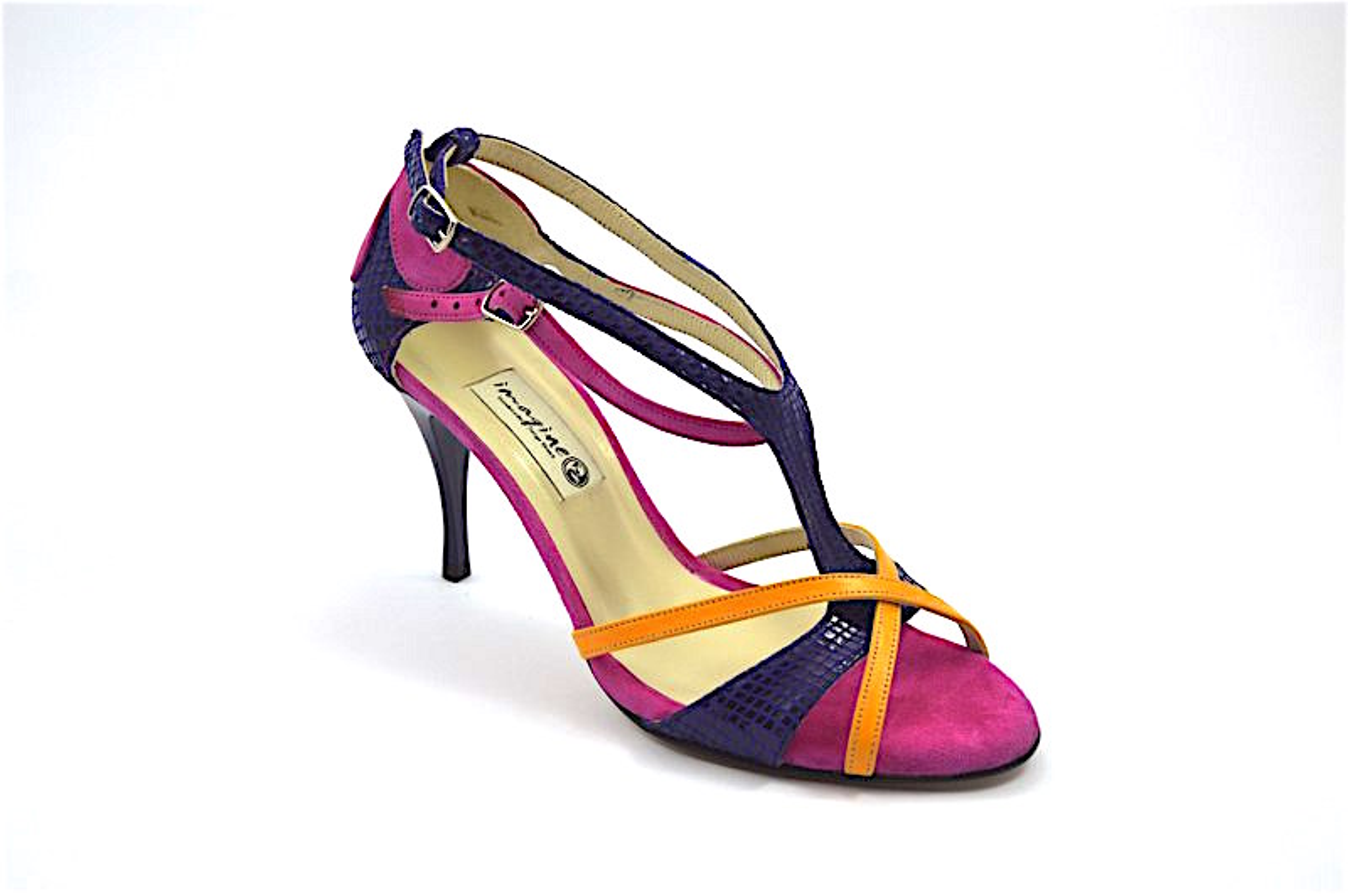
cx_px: 674
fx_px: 2581
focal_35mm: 69
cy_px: 448
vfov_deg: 19.7
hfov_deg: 29.3
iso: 400
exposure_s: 1/100
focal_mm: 46
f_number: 5
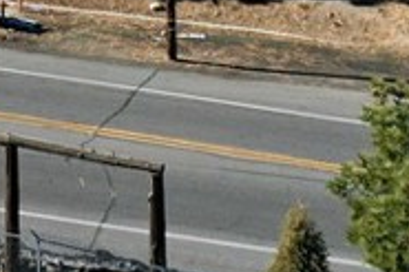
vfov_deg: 8.1
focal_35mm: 155
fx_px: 1759
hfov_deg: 13.1
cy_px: -397
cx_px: 7
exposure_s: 1/800
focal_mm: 10.26
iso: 100
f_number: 7.1
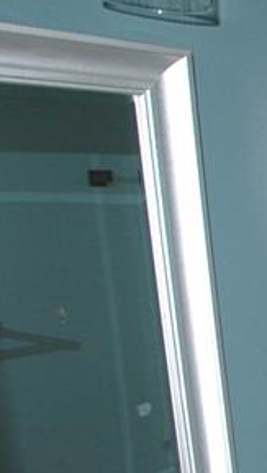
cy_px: 350
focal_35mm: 64
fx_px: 803
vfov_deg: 32.3
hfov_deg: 13.1
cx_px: 675
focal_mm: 11.5
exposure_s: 1/60
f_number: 3.5
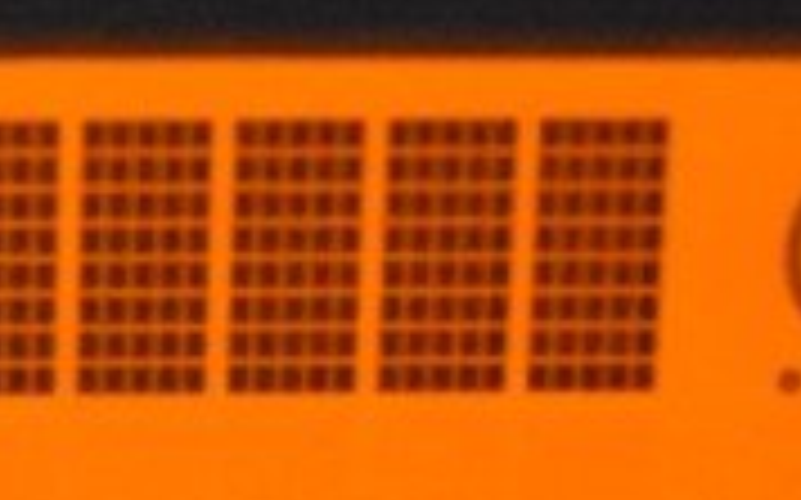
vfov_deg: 5.1
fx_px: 5389
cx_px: -382
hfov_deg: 8.3
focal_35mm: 247
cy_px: 1252
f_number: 3.8
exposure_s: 1/60
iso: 4500
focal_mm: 24
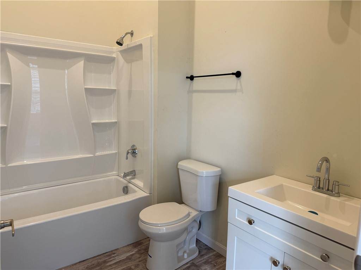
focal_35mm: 24
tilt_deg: -8.0
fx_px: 250
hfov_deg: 71.6
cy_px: 135
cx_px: 180
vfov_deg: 56.8
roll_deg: -1.1
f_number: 1.78
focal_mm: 6.76
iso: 100
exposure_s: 1/120
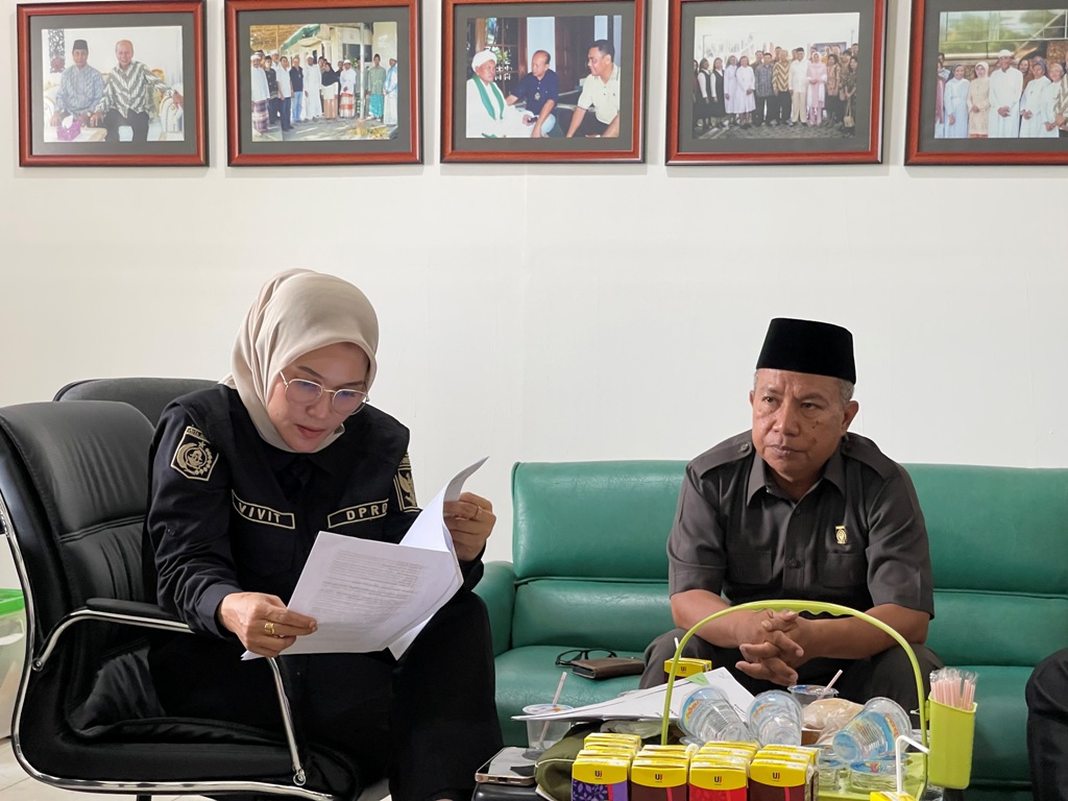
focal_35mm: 64
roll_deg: -0.6
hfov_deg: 30.3
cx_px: 534
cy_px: 400
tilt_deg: -1.8
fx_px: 1975
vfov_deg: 22.9
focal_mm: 7.5
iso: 200
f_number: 2.2
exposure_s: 1/60
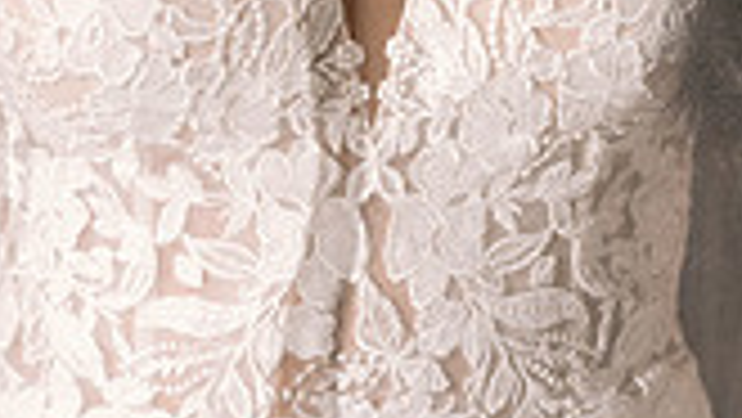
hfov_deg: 15.0
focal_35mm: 143
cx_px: 337
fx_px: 2815
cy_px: -409
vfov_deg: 8.1
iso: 125
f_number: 4
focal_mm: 50
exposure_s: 1/640
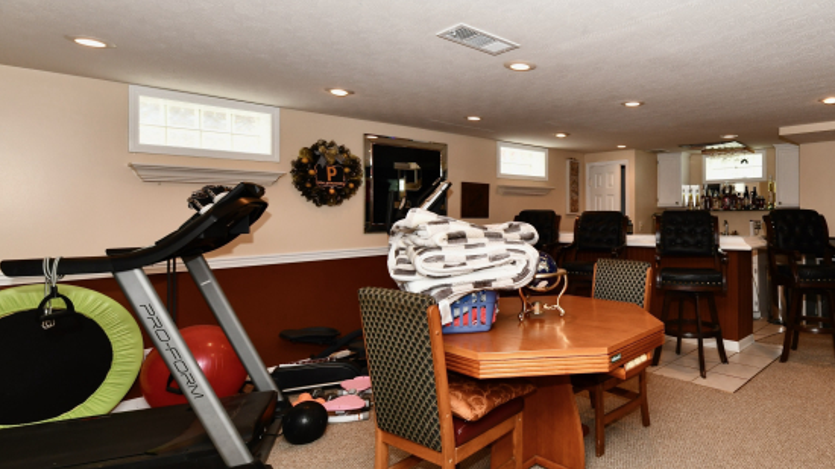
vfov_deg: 55.8
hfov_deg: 83.4
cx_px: 563
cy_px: 225
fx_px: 443
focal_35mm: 20
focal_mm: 14
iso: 640
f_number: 6.3
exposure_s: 1/60
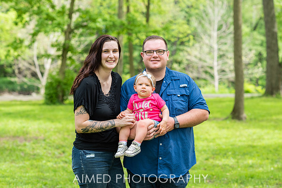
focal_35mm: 87
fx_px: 680
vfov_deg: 15.8
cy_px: 94
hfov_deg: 23.4
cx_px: 143
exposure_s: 1/1000
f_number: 3.5
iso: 320
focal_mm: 85
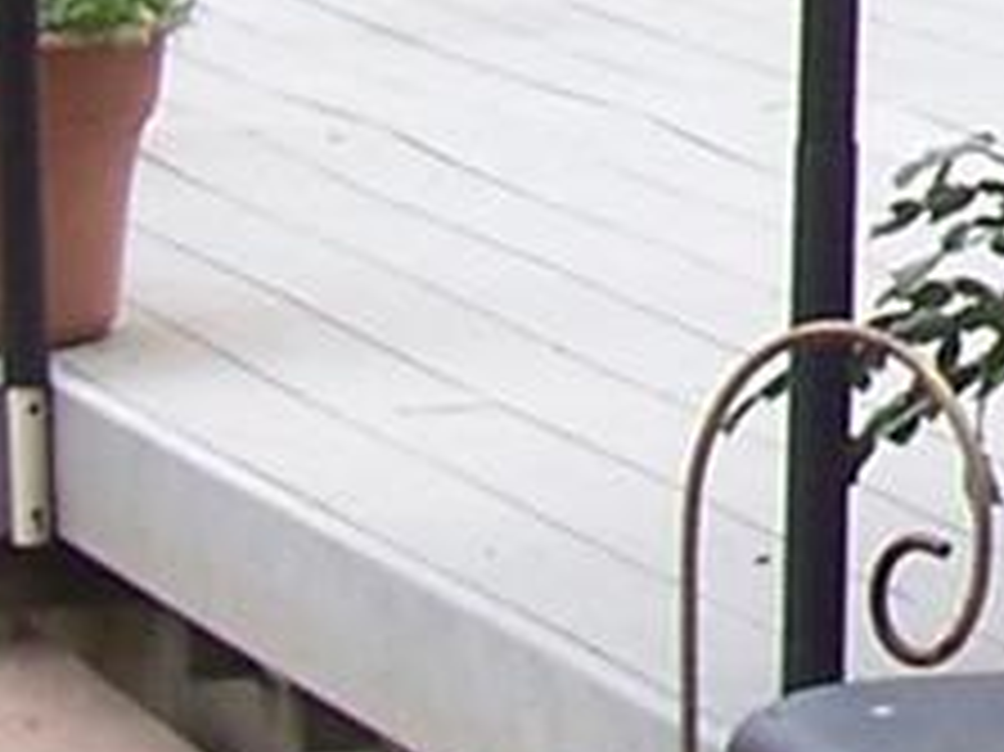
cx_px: 2949
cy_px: -518
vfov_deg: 4.9
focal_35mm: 301
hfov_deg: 6.1
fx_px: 8725
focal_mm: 7
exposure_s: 1/125
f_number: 5.6
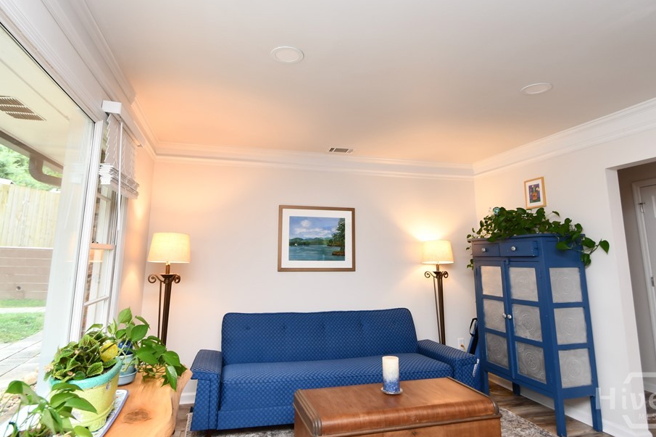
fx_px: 328
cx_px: 296
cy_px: 191
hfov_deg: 89.7
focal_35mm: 18
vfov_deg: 67.1
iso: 360
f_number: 4
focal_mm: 10
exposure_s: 1/60
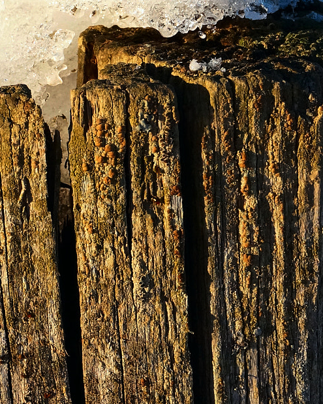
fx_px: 6681
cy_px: 270
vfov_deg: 3.5
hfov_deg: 2.8
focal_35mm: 559
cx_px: 24
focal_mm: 120
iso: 800
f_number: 13
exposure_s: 1/640
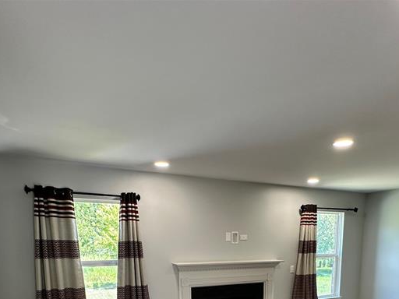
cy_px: 298
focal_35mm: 28
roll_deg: -0.6
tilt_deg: -10.4
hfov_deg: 63.0
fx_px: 323
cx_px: 234
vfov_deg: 42.9
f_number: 2.2
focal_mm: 2.22
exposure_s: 1/99
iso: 125
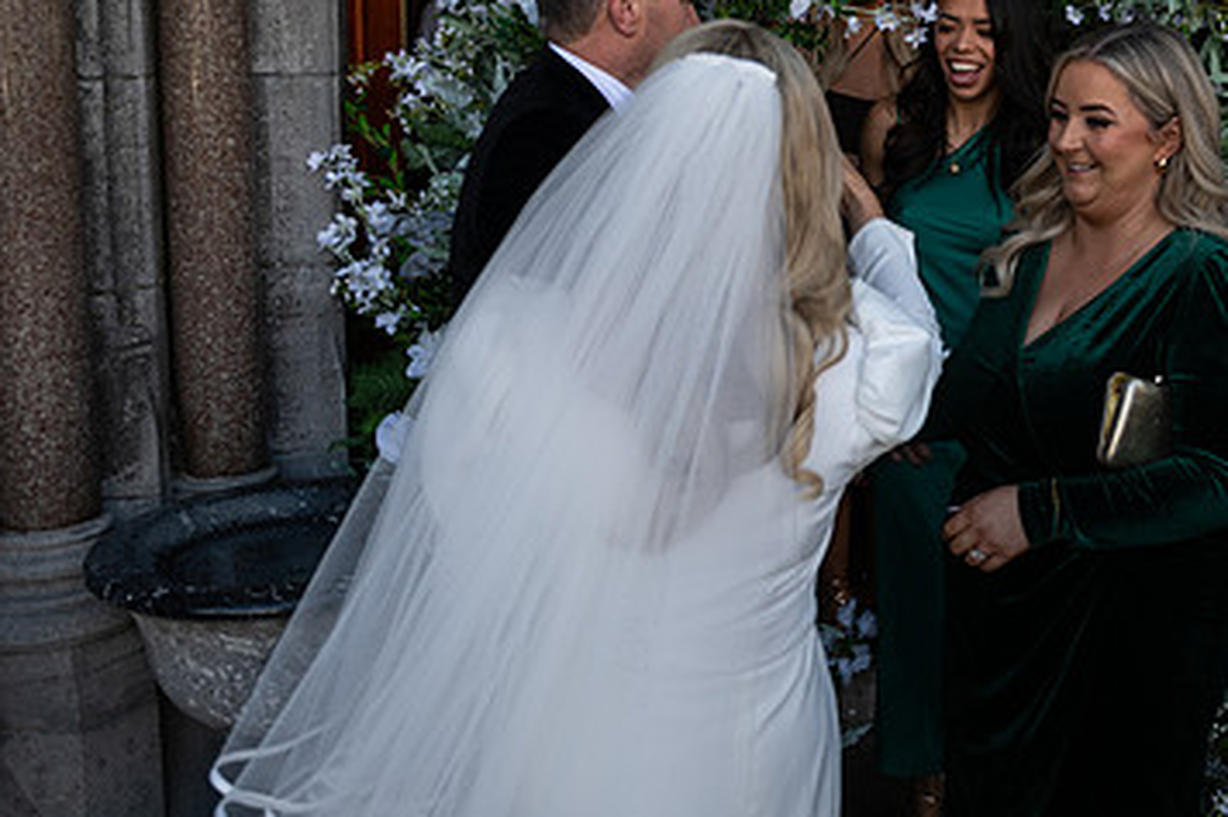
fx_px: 1500
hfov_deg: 43.3
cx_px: 904
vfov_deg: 30.2
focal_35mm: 44
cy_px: 267
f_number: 3.5
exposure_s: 1/1250
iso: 500
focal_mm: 27
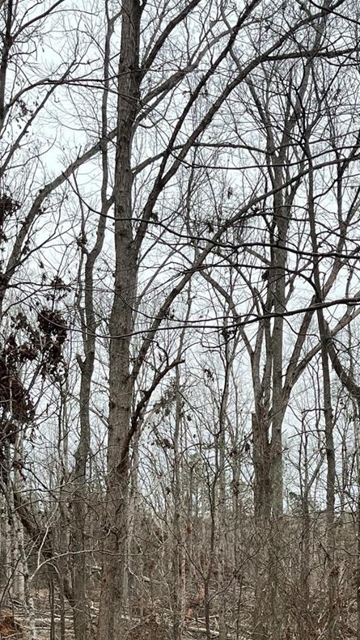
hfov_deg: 21.8
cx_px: 201
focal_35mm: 55
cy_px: 600
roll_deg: +1.1
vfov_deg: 35.2
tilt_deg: -1.7
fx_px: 933
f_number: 1.6
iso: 50
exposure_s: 1/705
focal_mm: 5.1
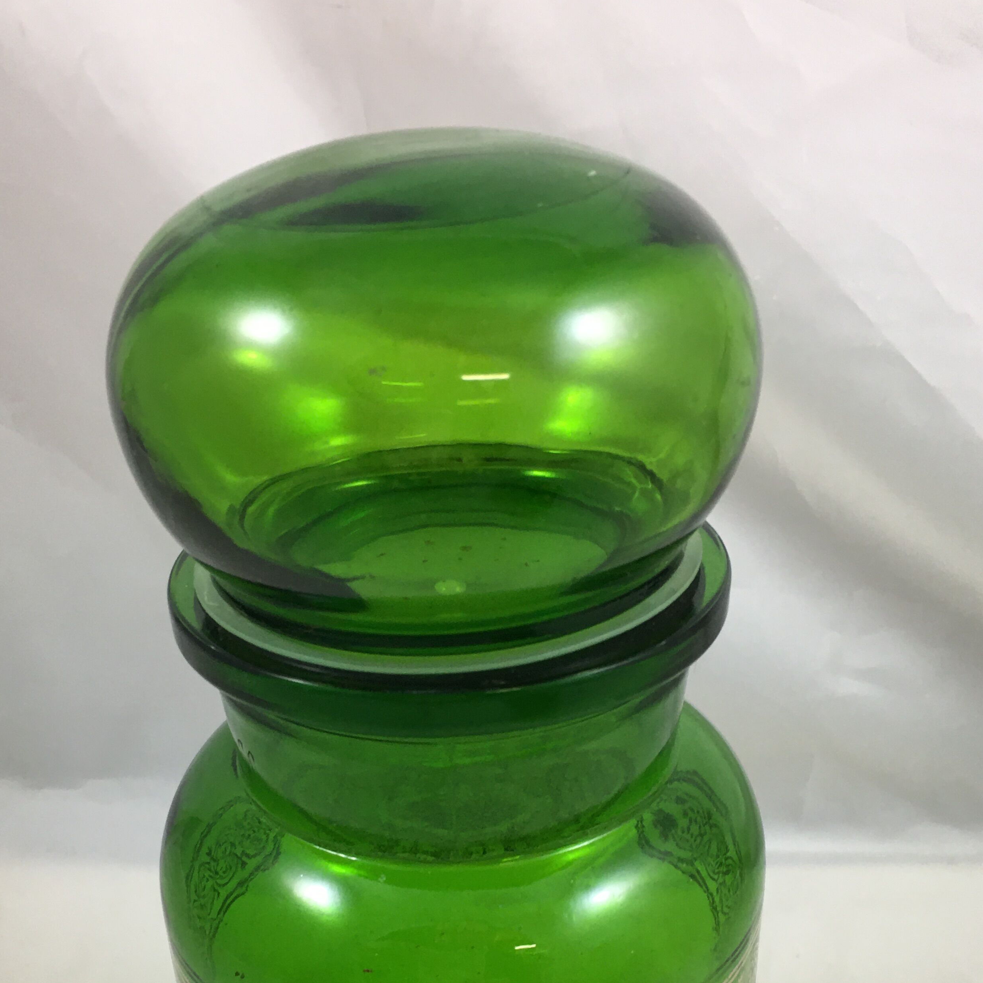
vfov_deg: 38.7
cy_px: 770
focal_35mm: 42
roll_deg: +1.3
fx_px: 1349
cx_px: 488
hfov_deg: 40.0
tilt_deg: -31.8
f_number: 2.2
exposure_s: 1/33
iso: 40
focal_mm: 4.15
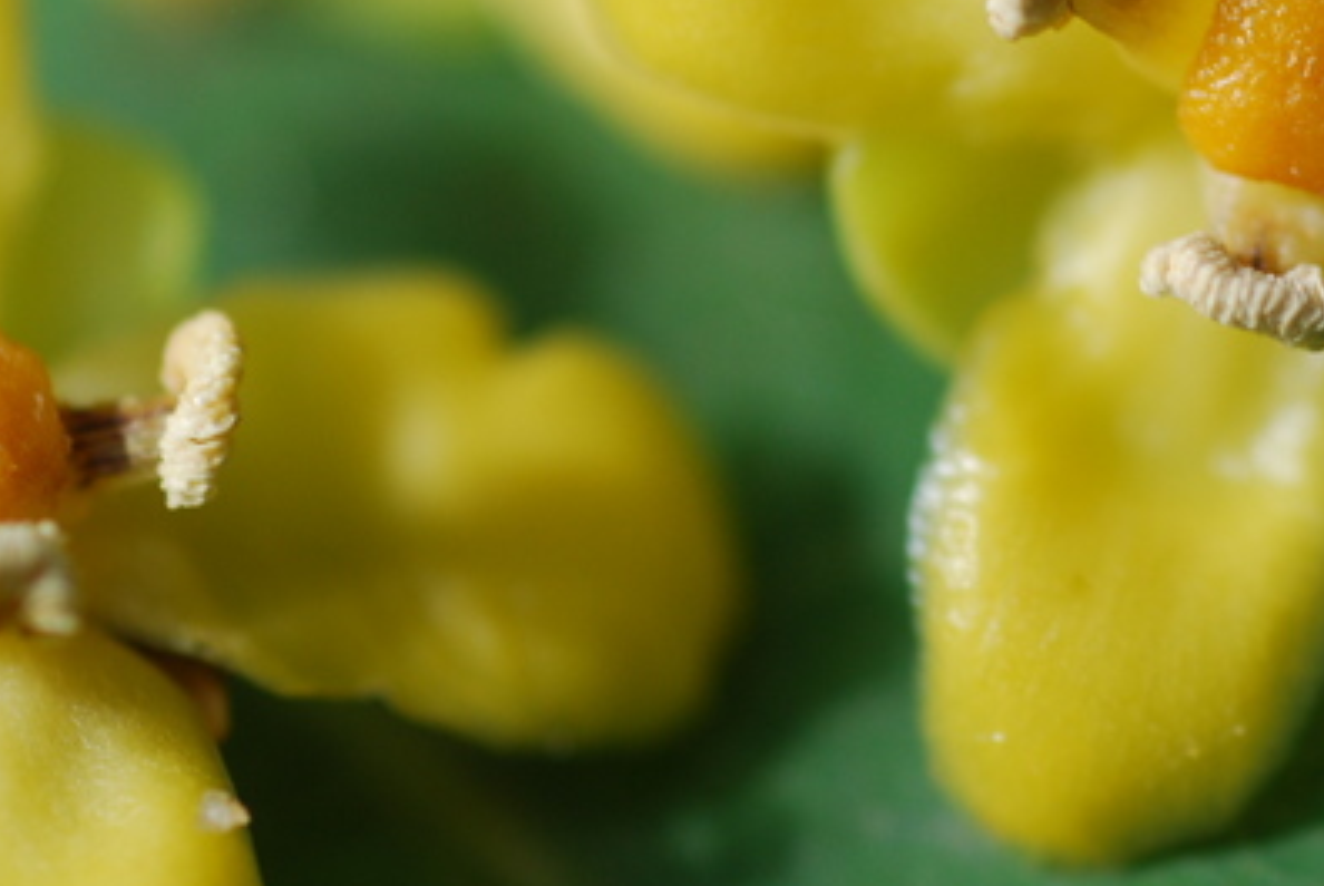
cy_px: 201
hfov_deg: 11.2
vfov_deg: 7.6
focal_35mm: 182
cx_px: 1274
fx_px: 6701
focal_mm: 60
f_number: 6.3
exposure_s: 1/125
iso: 200
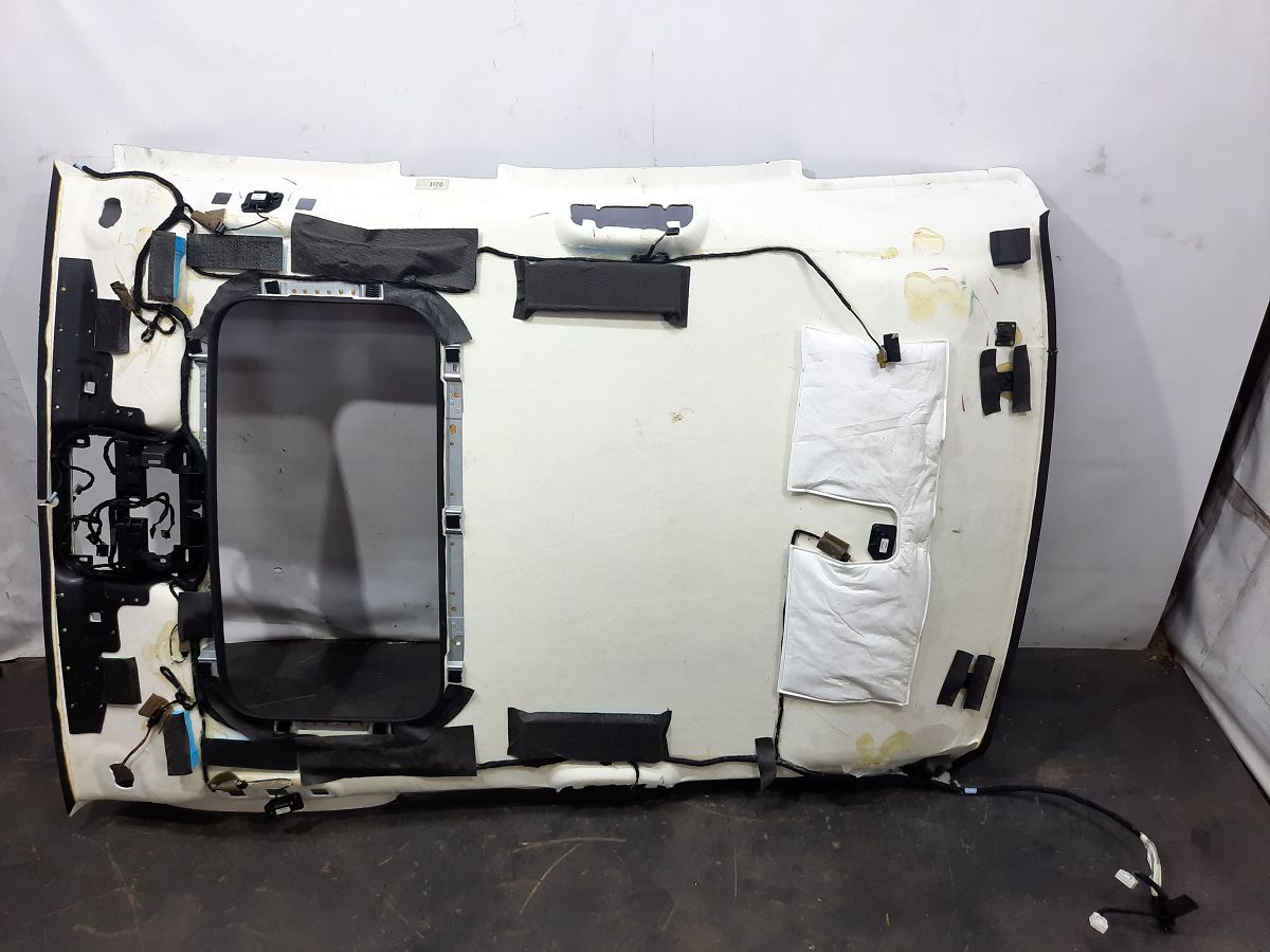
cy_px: 476
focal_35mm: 25
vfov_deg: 54.9
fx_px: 917
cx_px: 635
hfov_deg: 69.4
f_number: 2
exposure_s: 1/50
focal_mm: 4.6
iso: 80
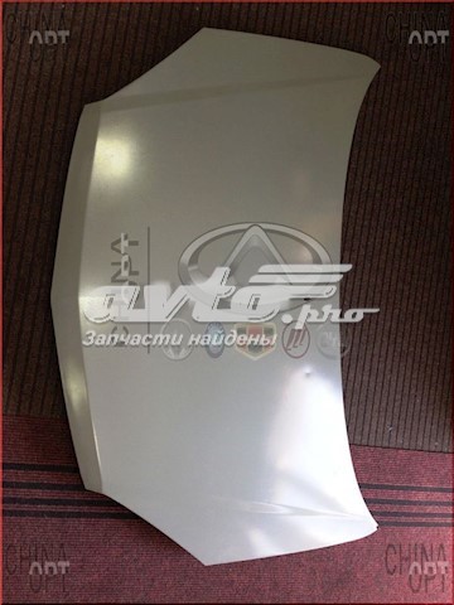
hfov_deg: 42.9
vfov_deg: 55.4
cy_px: 302
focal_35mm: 33
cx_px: 227
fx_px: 577
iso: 50
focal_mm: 4.12
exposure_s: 1/30
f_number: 2.4
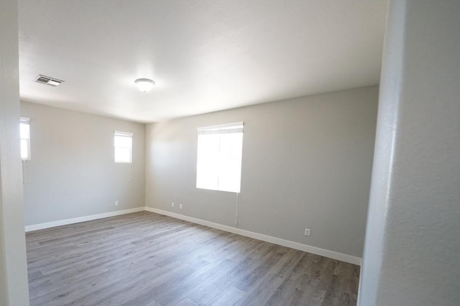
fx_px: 204
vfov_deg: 73.1
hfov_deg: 94.8
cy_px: 181
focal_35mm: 16
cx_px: 174
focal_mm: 12
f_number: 6.3
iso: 4000
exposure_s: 1/125
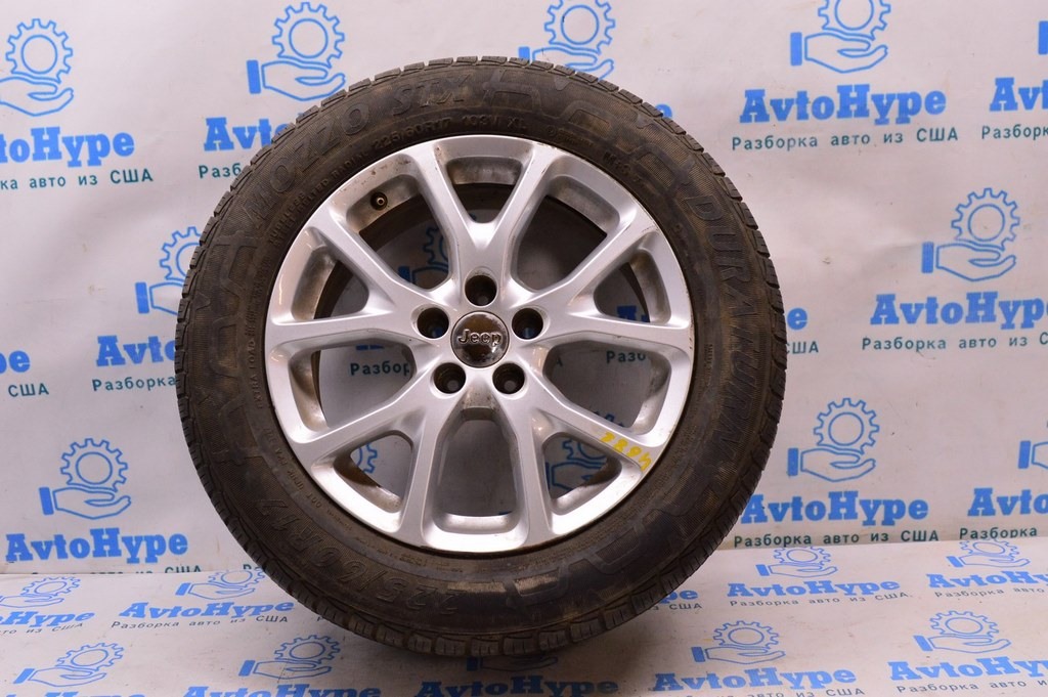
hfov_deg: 51.3
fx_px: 1091
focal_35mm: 38
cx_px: 524
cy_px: 348
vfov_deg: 35.4
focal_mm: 25
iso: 1600
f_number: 8
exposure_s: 1/80
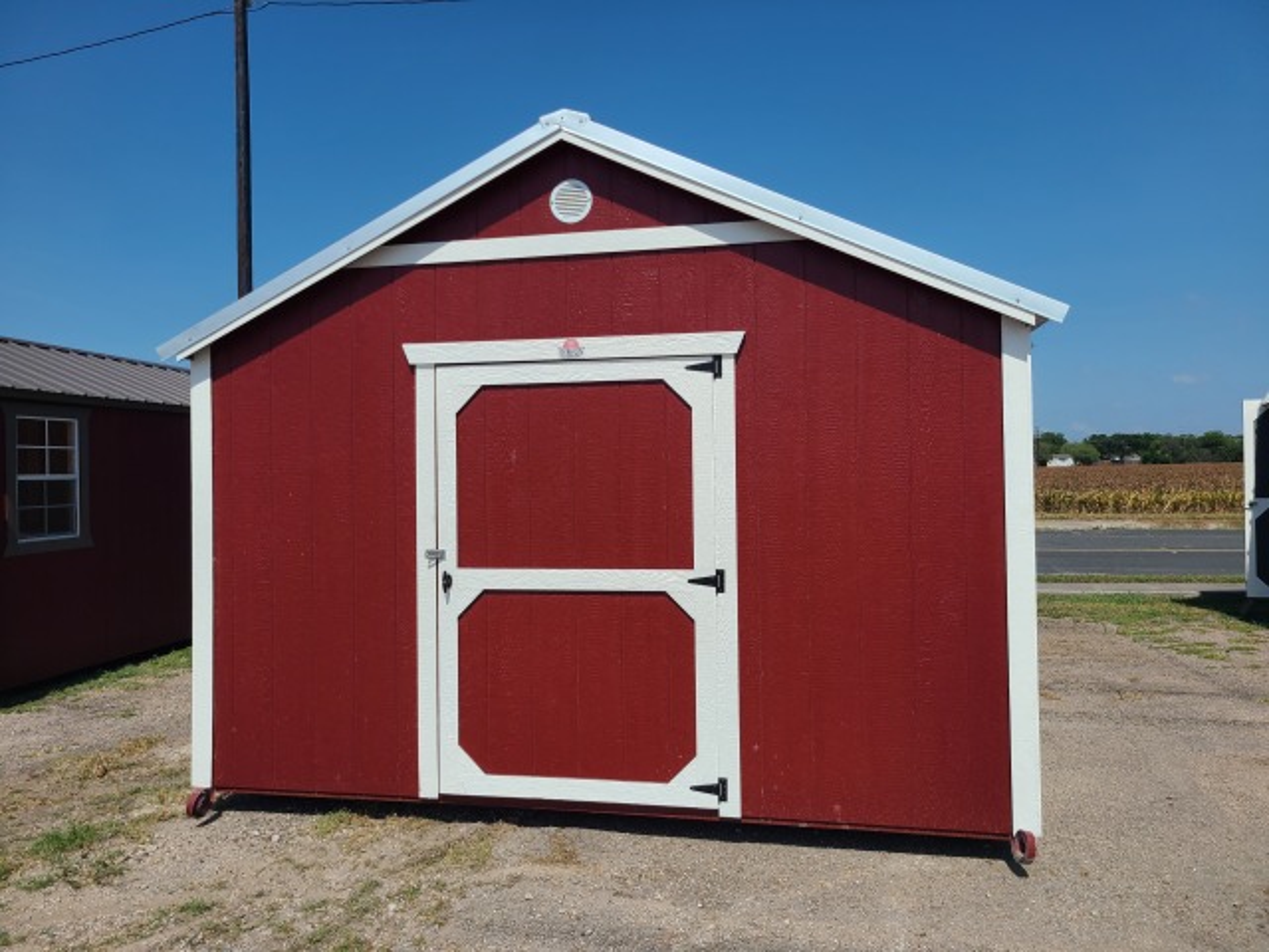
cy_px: 476
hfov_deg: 67.3
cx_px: 634
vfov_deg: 53.1
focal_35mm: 26
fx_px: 953
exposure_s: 1/4781
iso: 40
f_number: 1.8
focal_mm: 5.4
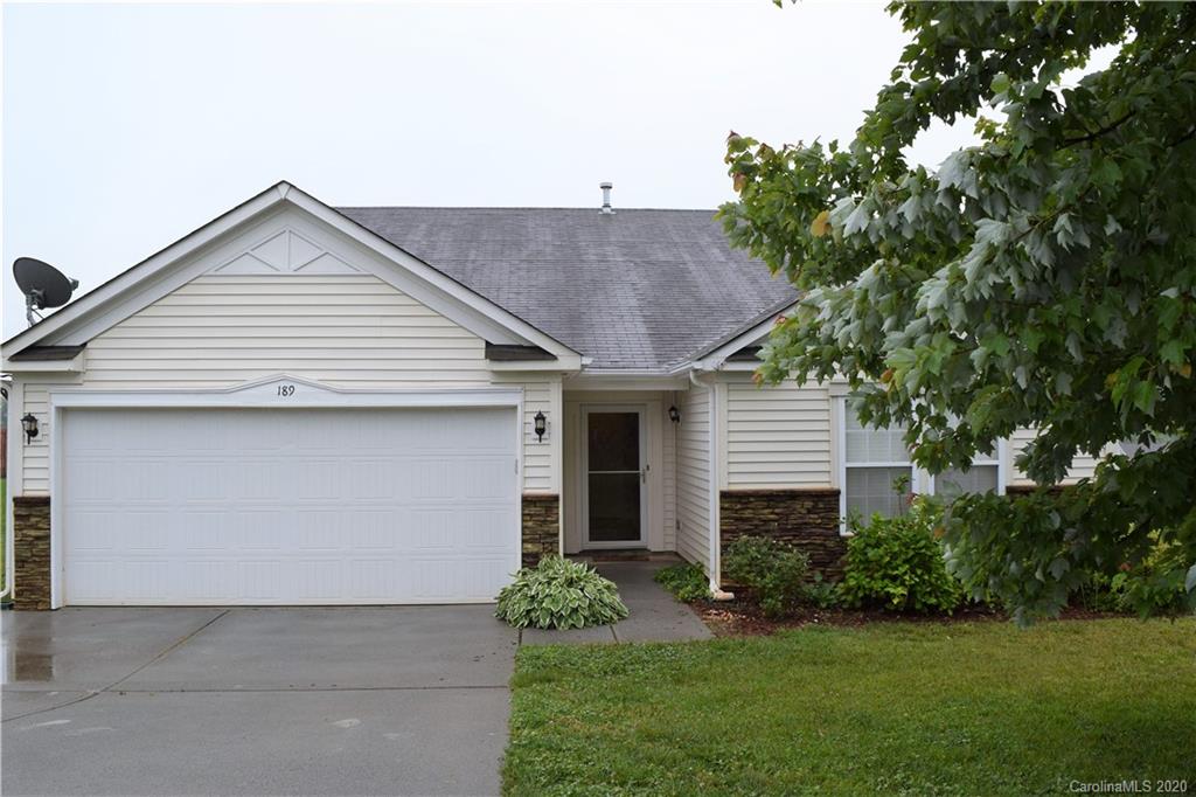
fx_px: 897
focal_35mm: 27
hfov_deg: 67.4
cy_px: 398
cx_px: 598
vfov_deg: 47.9
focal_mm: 18
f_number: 8
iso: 200
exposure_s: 1/250
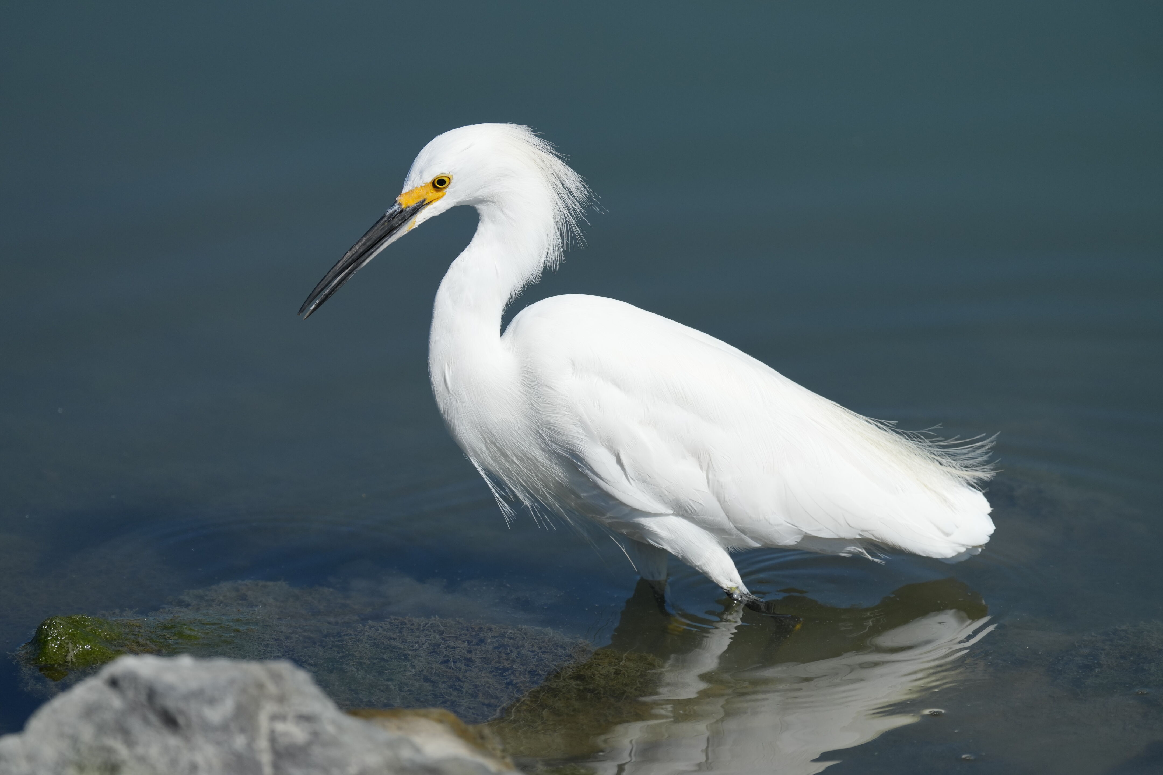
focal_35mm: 560
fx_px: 18090
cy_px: 388
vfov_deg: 2.5
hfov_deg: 3.7
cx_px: 582
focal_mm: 560
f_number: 6.3
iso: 500
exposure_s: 1/2500
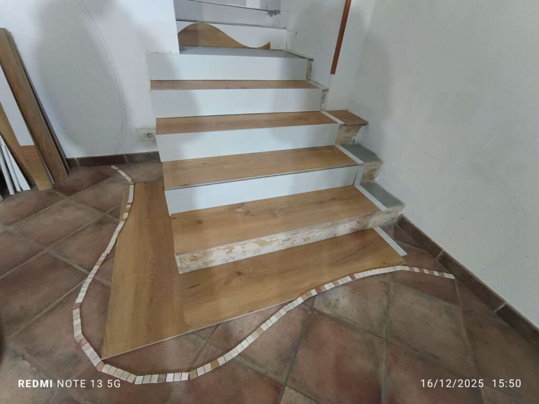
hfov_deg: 94.5
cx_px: 270
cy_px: 202
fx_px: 249
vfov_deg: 78.1
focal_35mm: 16
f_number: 2.2
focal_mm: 1.65
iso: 1476
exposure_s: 1/14.3
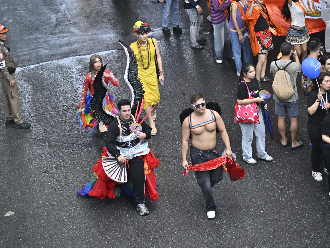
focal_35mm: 131
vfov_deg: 11.3
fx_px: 1249
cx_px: 166
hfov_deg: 15.1
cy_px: 125
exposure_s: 1/1000
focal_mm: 120
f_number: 4
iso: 800
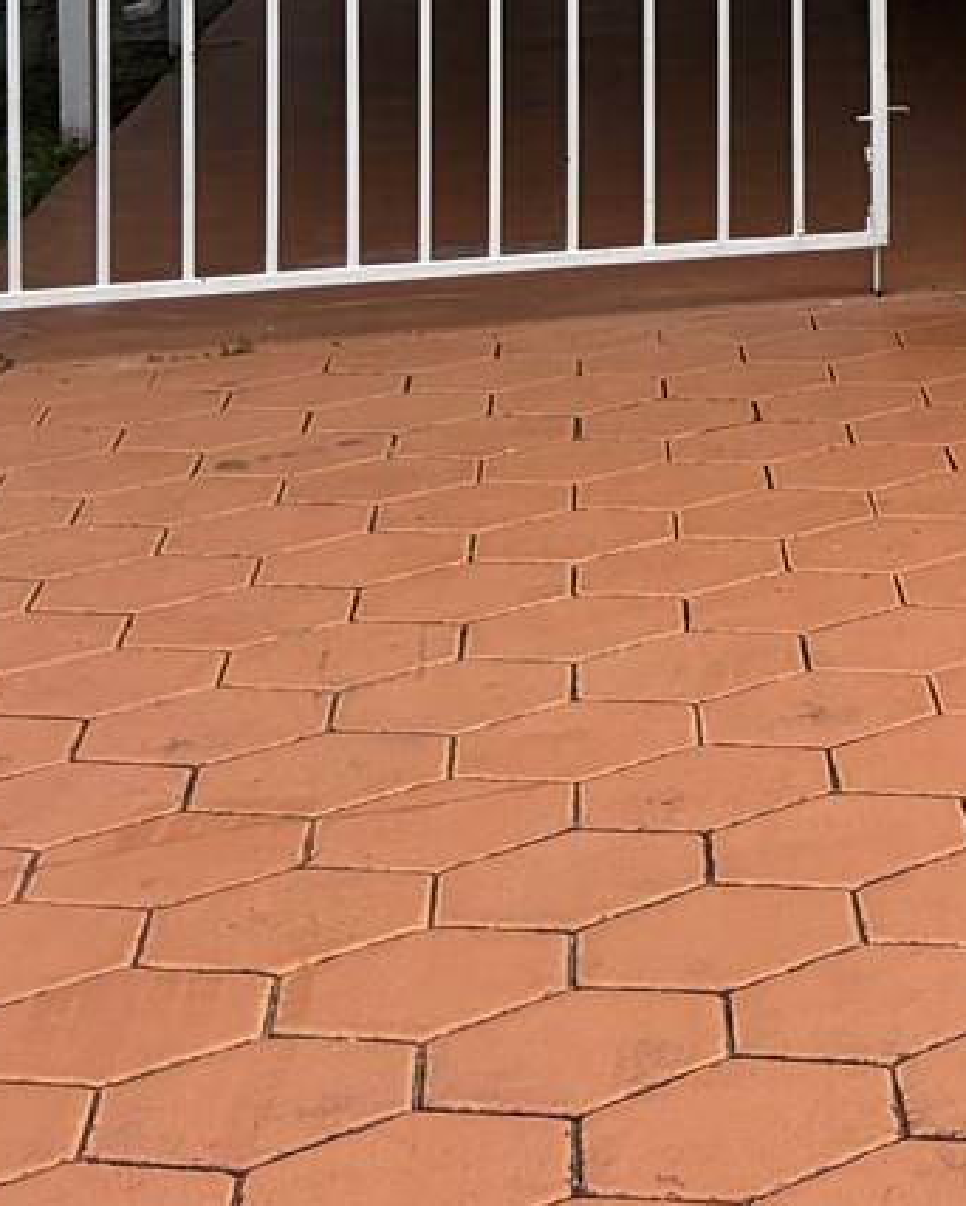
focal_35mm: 95
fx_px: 3393
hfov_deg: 13.5
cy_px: -347
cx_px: 2039
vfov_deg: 18.8
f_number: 1.6
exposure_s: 1/1799
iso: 50
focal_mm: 5.96
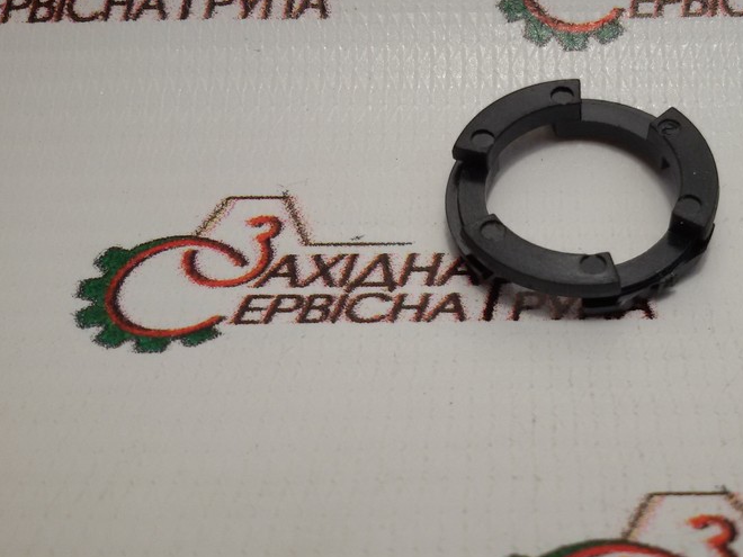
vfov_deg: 30.8
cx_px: 545
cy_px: 230
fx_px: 1009
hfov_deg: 39.5
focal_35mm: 47
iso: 50
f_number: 2.4
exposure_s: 1/120
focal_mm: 2.93
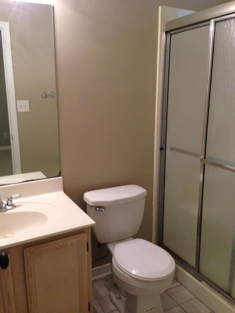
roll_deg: +0.3
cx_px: 118
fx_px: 299
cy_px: 156
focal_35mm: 33
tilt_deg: -10.7
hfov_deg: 42.9
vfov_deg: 55.4
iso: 125
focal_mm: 4.12
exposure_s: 1/20
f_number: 2.4
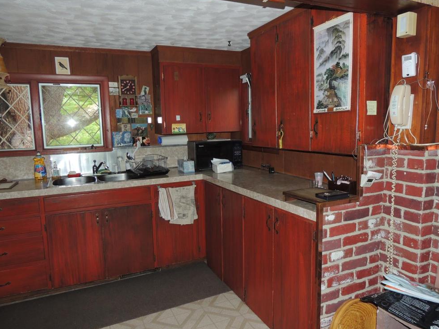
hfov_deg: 69.4
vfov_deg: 54.9
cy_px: 167
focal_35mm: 25
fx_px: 317
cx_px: 226
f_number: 3
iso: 200
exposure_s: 1/30
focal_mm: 4.3
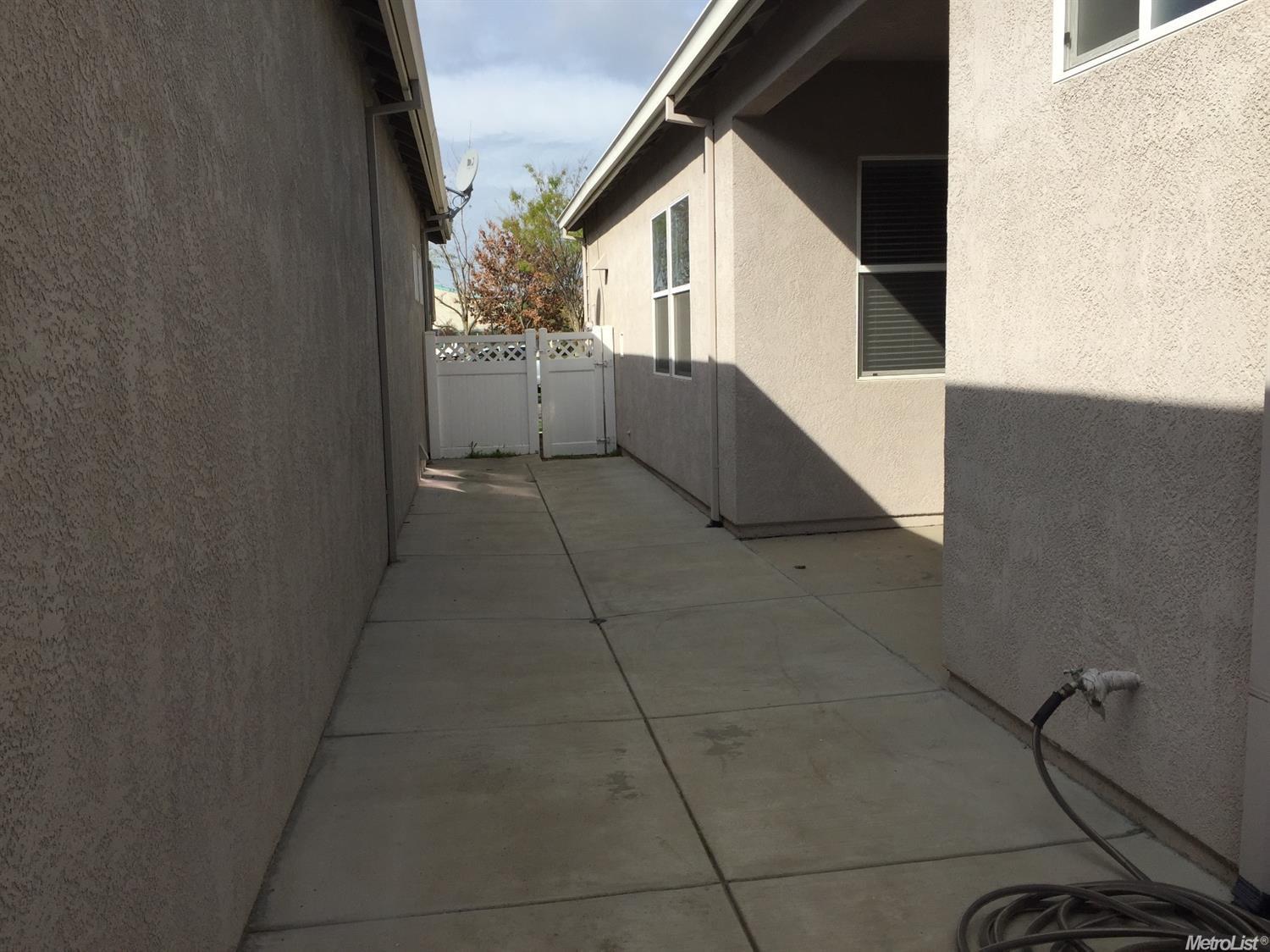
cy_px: 476
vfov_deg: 48.2
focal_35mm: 29
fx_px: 1064
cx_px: 635
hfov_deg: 61.7
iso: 32
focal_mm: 4.15
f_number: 2.2
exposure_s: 1/2326
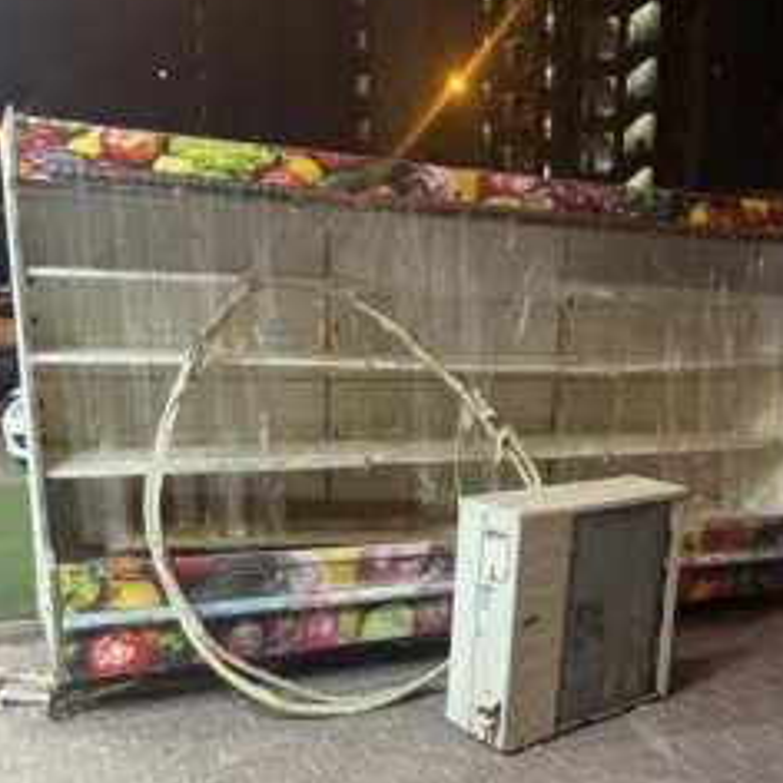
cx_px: 464
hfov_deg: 45.8
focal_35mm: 36
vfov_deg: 44.9
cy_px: 557
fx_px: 921
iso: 400
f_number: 1.78
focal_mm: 6.76
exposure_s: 1/50
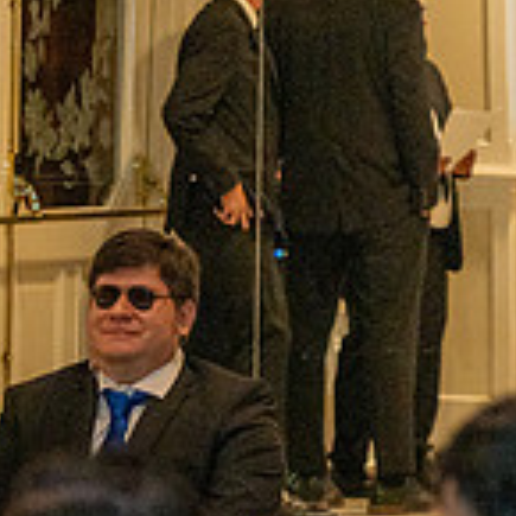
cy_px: 173
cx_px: 993
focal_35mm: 409
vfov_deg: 4.3
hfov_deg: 4.2
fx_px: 6898
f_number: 4
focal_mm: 120
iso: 2000
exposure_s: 1/200
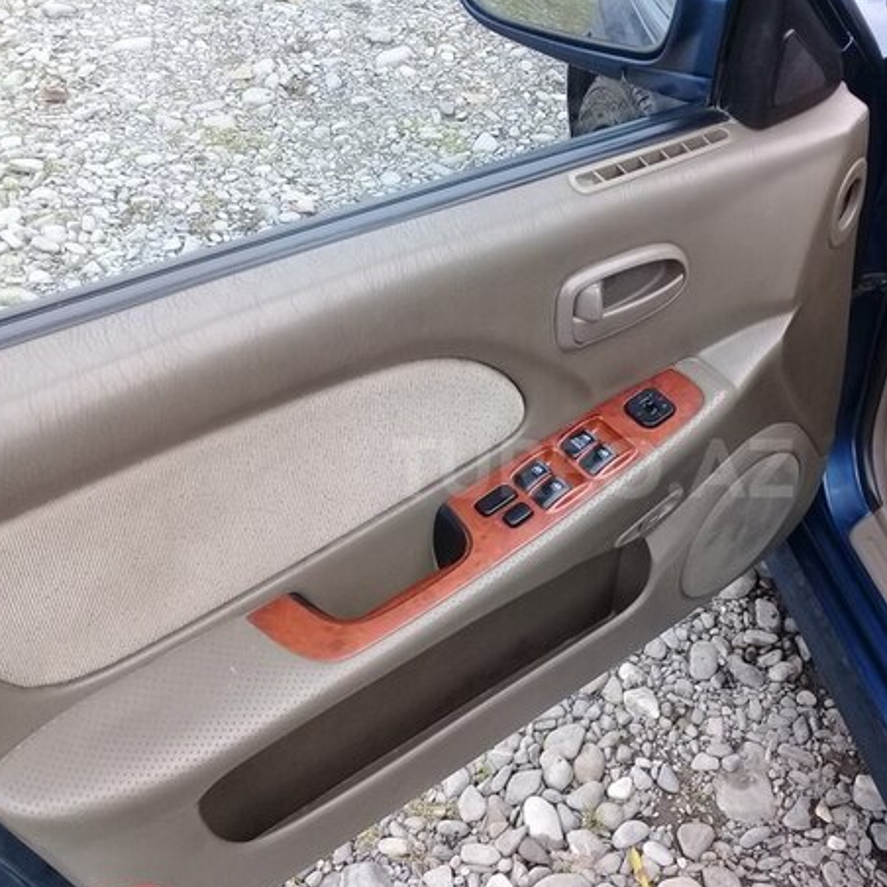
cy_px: 468
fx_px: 1160
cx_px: 593
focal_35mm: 40
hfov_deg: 41.3
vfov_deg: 41.8
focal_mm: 3.3
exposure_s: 1/100
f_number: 2.2
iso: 64
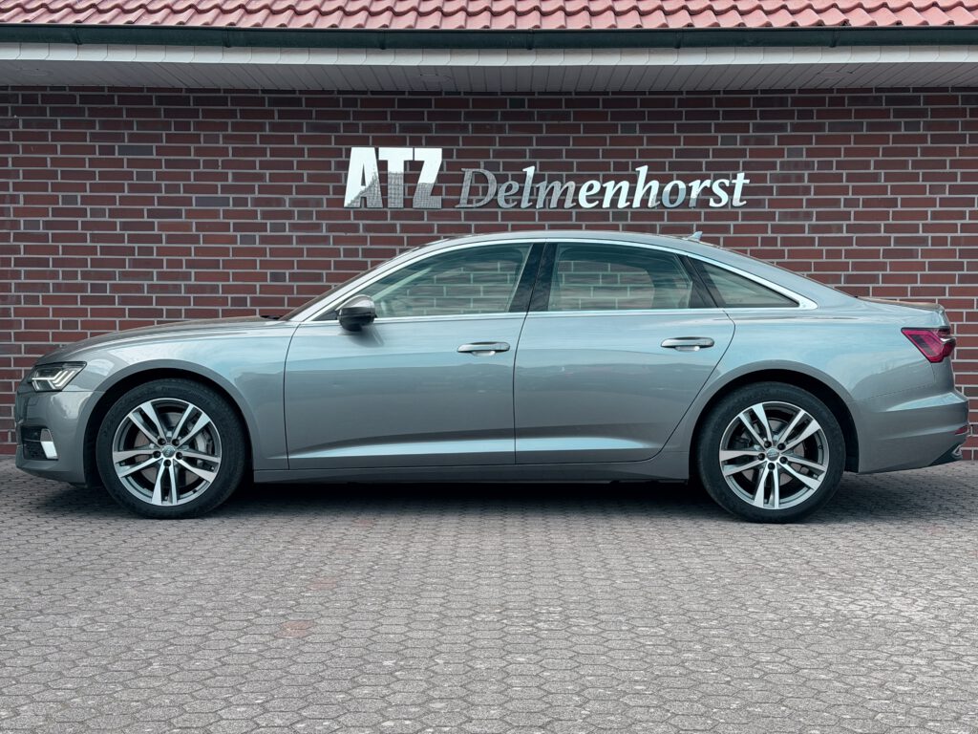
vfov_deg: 30.3
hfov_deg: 39.7
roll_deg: -0.3
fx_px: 1356
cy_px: 367
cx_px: 489
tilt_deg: -2.0
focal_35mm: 48
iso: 80
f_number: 1.78
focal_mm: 6.76
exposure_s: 1/846
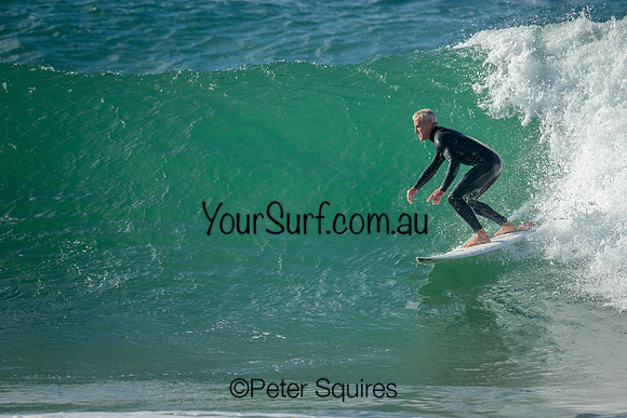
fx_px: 15948
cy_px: 187
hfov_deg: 2.3
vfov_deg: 1.5
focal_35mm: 916
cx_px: 343
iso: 400
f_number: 6.3
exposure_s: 1/2000
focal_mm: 800
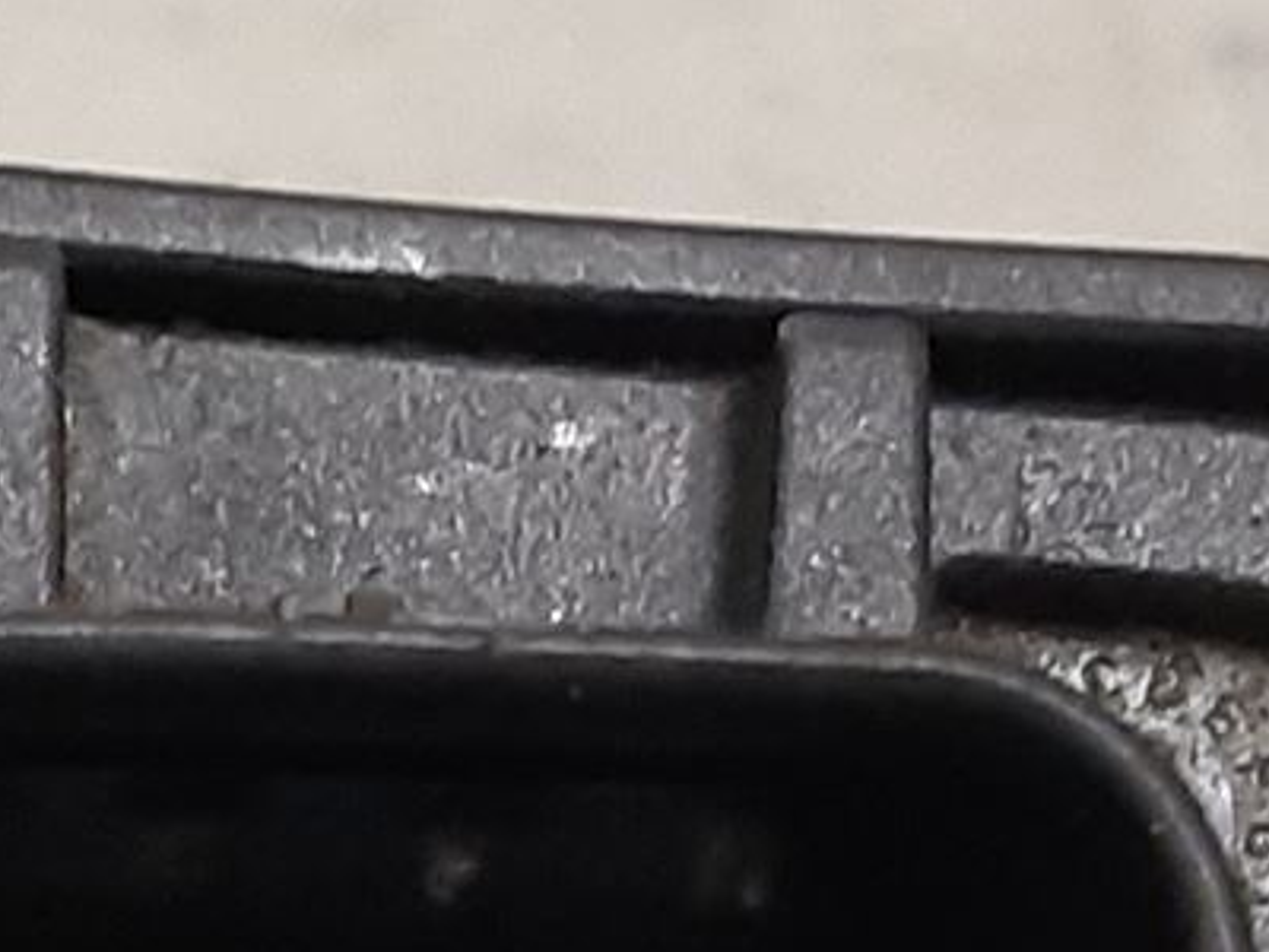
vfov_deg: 11.0
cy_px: 1038
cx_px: 489
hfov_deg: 14.8
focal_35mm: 133
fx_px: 4876
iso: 200
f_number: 1.7
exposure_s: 1/50
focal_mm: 3.93
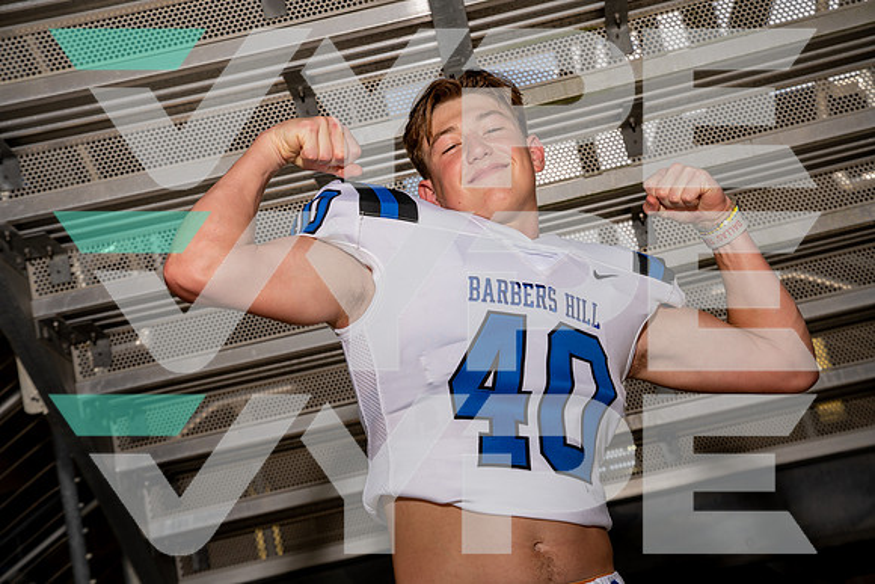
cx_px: 438
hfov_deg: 29.6
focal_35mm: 68
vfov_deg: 20.0
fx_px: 1653
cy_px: 292
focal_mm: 68
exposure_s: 1/250
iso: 100
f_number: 7.1
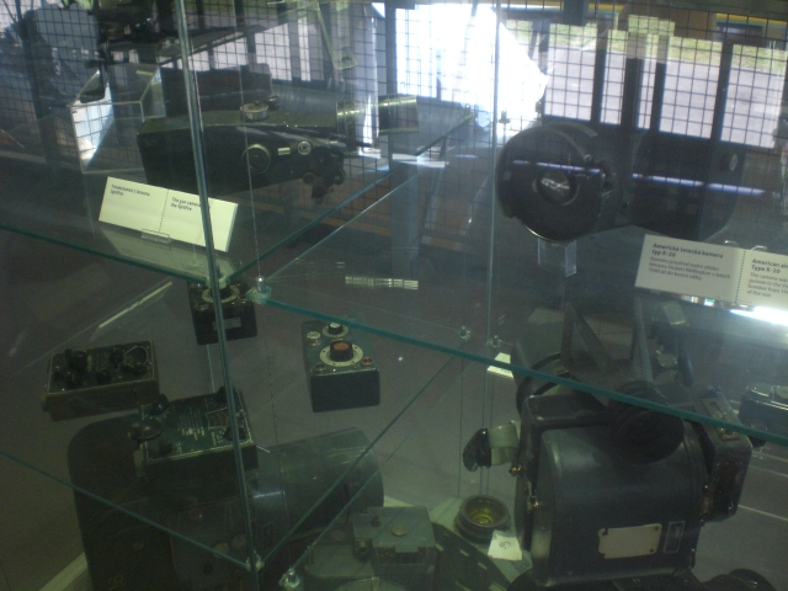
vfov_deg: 37.7
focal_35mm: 38
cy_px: 296
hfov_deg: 49.0
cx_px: 394
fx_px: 865
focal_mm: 6.3
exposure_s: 1/50
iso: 200
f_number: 3.1
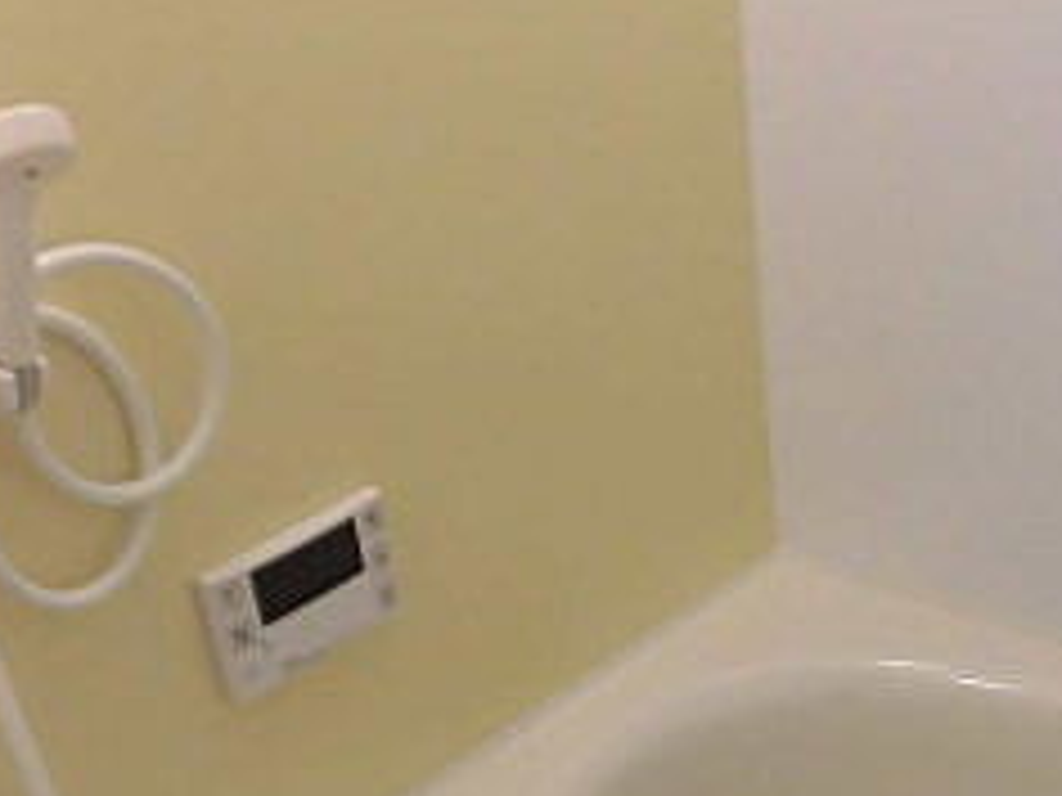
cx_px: 950
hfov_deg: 28.7
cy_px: 949
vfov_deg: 21.1
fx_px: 1994
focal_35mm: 65
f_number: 3.1
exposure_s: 1/50
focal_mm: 4.3
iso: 250
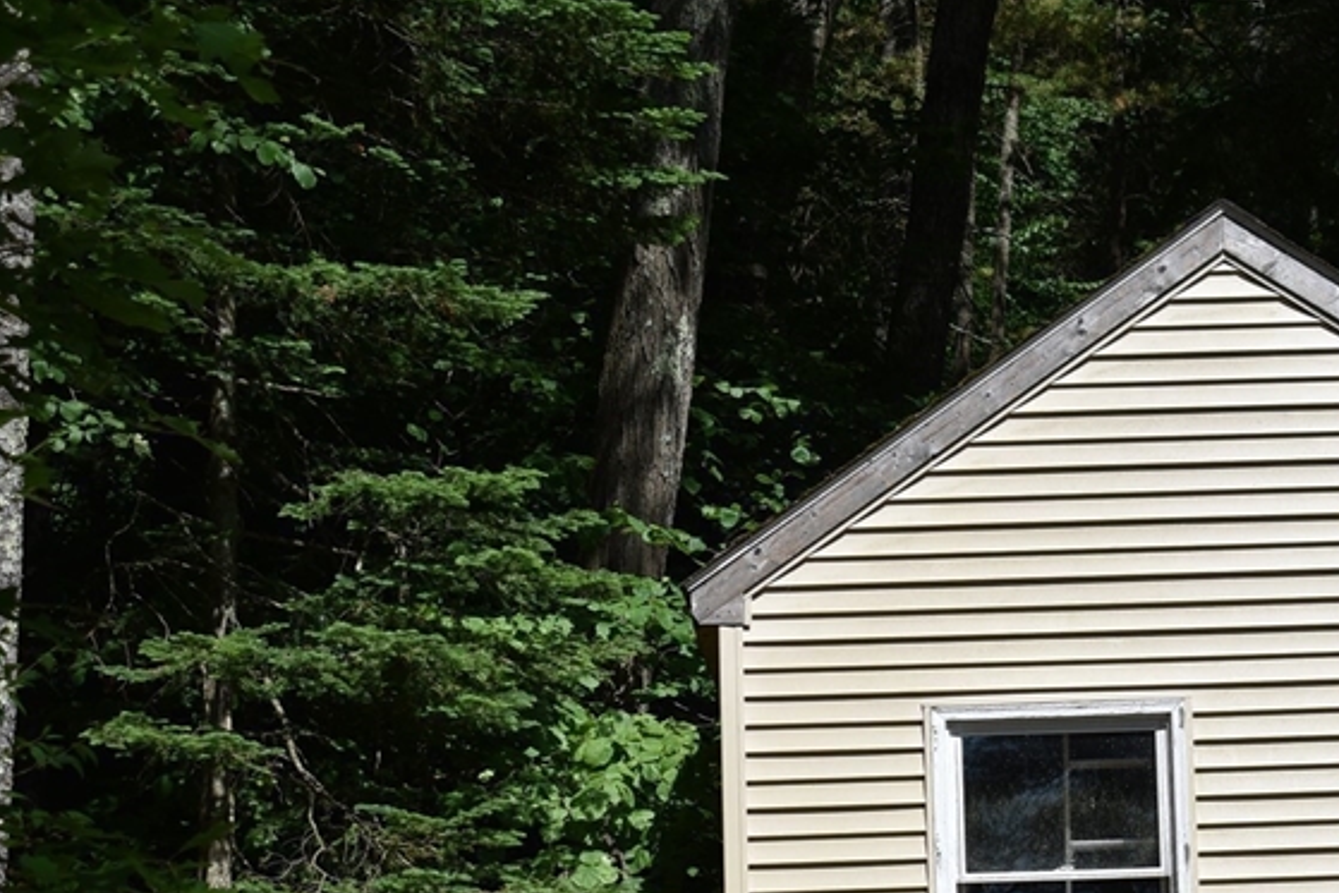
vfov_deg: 13.7
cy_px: 797
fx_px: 3683
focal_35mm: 99
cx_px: 1044
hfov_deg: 20.4
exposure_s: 1/800
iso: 100
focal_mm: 36
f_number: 4.8
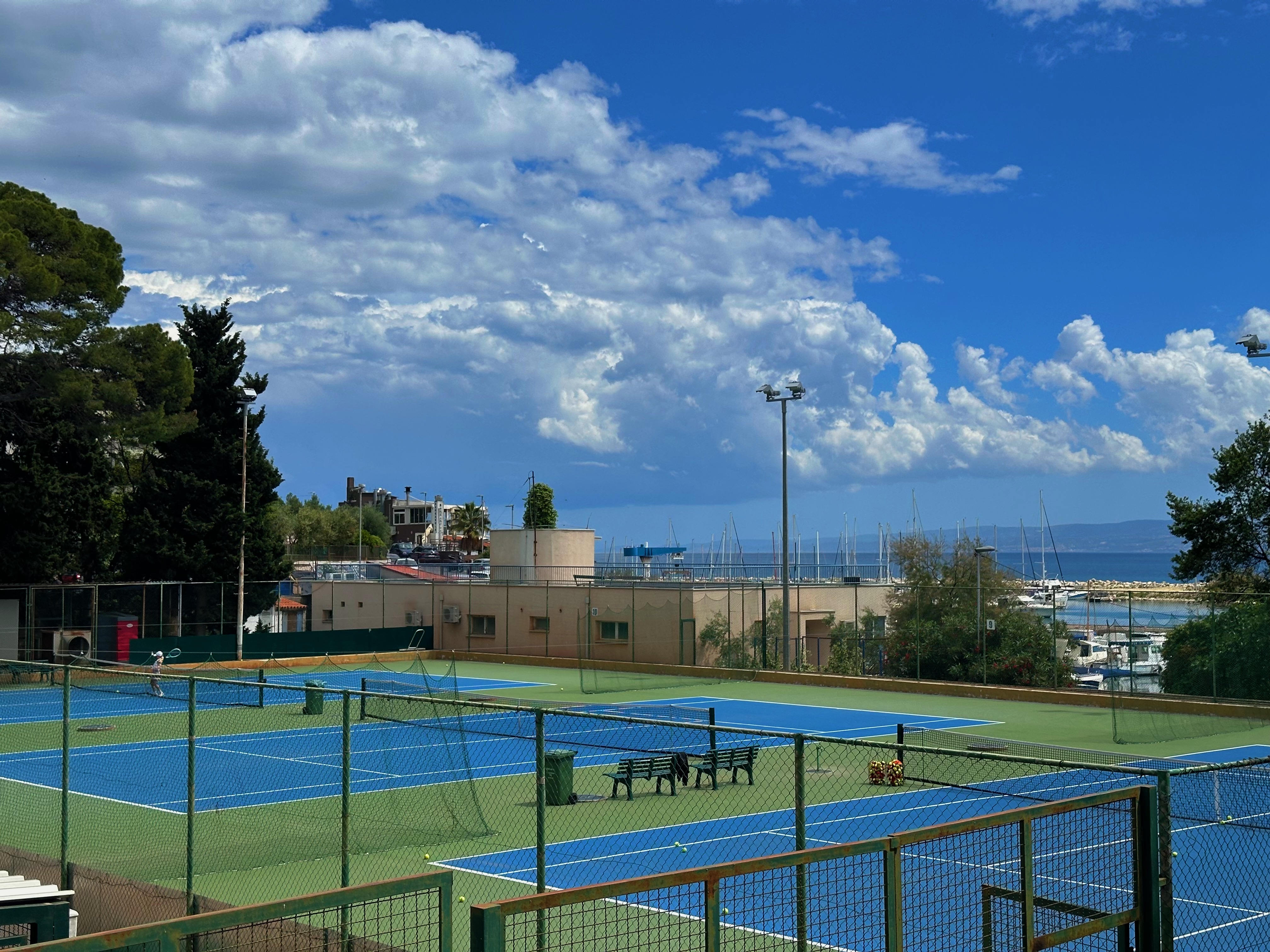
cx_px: 635
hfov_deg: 39.7
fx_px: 1761
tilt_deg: +3.0
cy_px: 476
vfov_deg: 30.3
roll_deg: -0.2
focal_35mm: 48
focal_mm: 6.86
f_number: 1.78
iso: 64
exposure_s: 1/8929
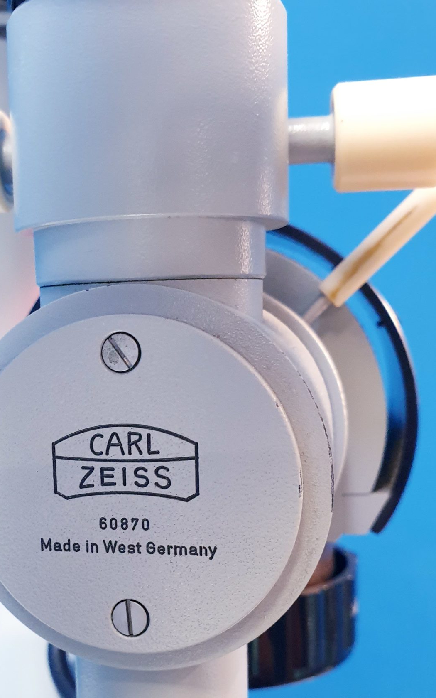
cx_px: 122
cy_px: 445
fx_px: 798
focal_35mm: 42
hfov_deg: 30.2
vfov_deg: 46.7
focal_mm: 4.3
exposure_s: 1/33
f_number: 2.4
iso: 320
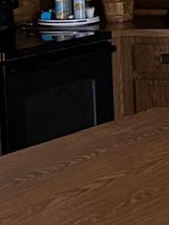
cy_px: -6
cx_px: 475
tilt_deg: -3.6
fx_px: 1108
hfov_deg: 7.8
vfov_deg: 11.5
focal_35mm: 170
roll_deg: +1.6
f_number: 1.8
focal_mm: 4.25
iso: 200
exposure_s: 1/60
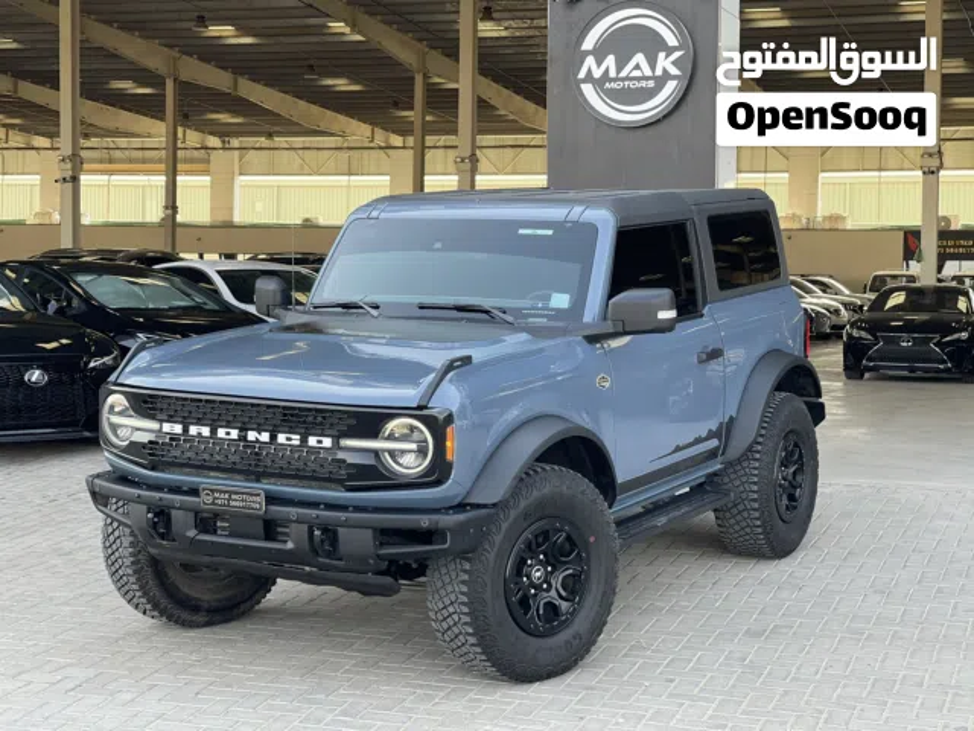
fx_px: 1801
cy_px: 366
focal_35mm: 64
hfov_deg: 30.3
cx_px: 487
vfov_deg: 22.9
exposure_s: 1/121
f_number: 2.2
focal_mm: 7.5
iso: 40
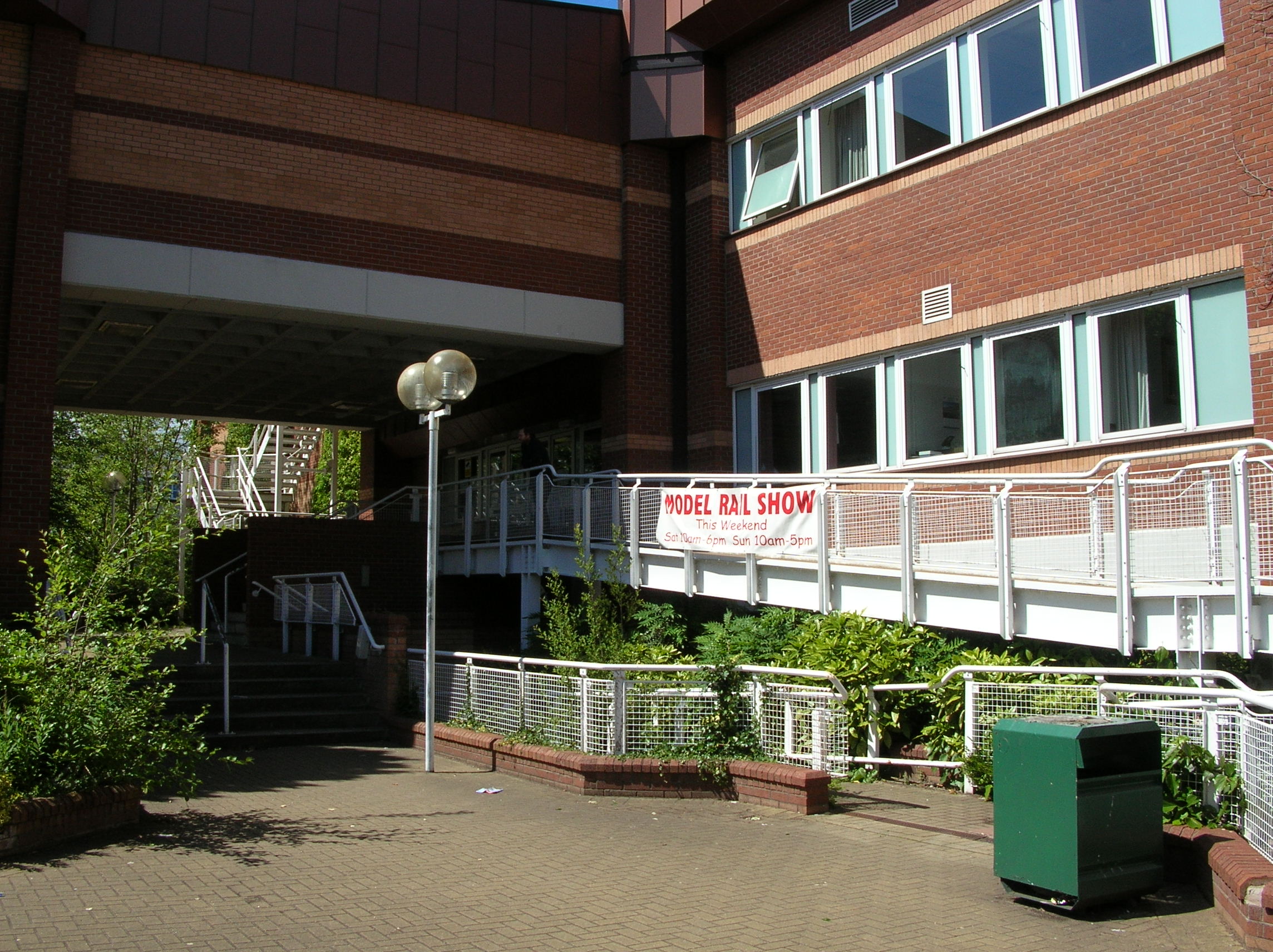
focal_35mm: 35
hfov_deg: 52.7
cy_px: 476
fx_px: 1286
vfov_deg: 40.6
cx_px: 636
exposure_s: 1/318
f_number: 5.6
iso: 50
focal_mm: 5.8
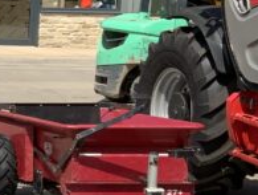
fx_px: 1135
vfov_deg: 9.8
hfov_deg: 11.7
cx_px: -246
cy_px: 106
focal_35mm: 152
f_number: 1.8
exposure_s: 1/2227
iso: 20
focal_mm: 3
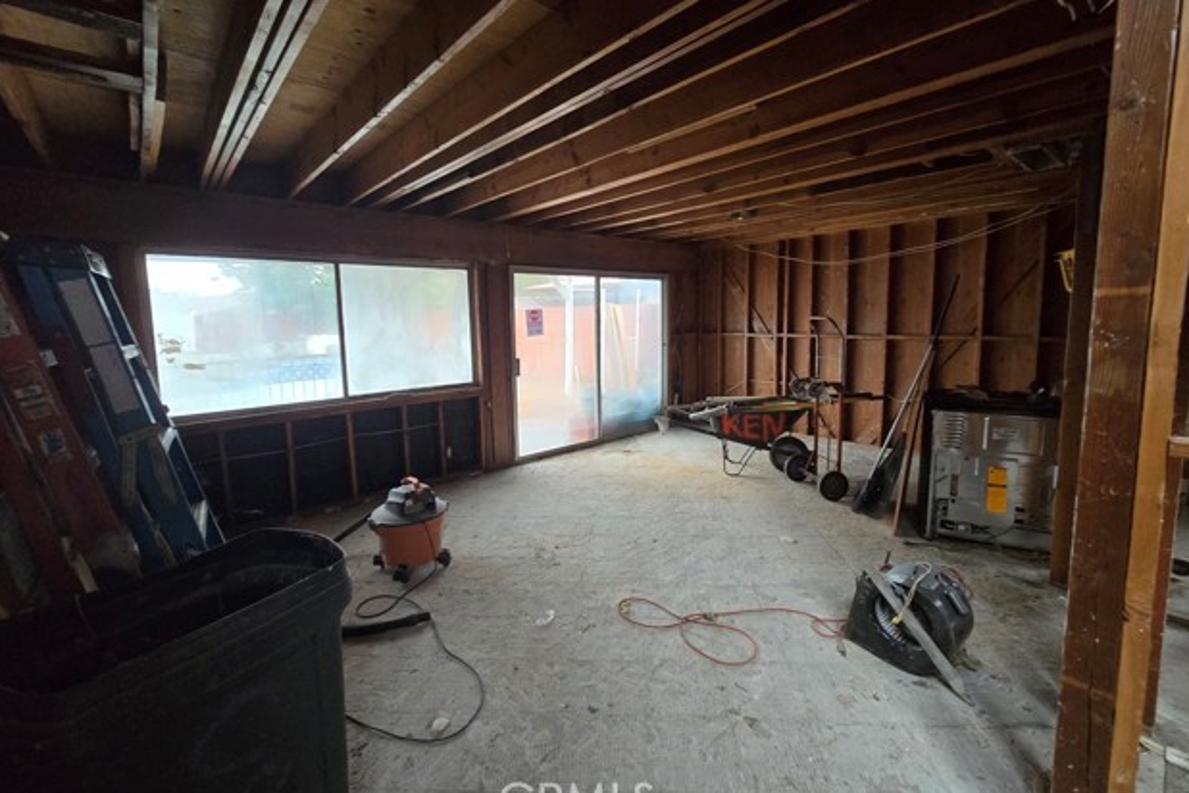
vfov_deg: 81.1
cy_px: 366
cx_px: 591
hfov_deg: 104.3
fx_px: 462
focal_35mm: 14
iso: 640
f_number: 2.2
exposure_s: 1/60
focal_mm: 2.2
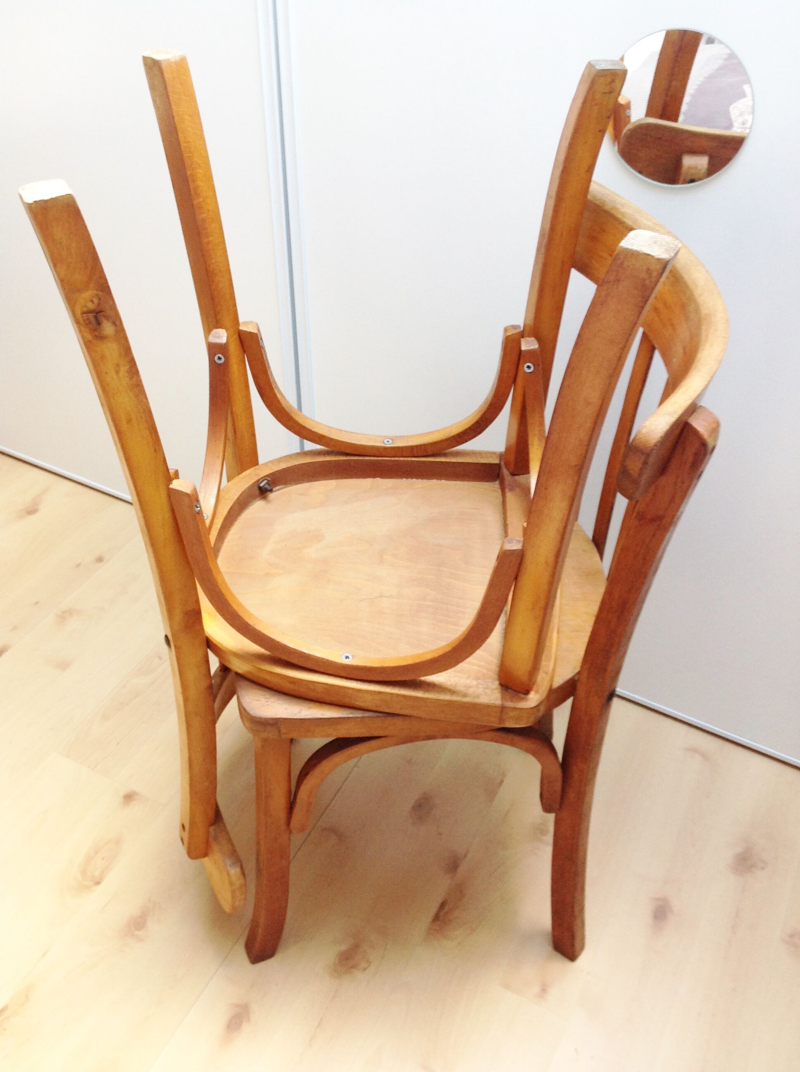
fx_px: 1081
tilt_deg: -40.5
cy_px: 536
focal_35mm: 35
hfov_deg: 40.6
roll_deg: +0.0
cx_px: 400
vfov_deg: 52.7
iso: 80
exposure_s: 1/15
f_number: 2.4
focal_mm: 4.28
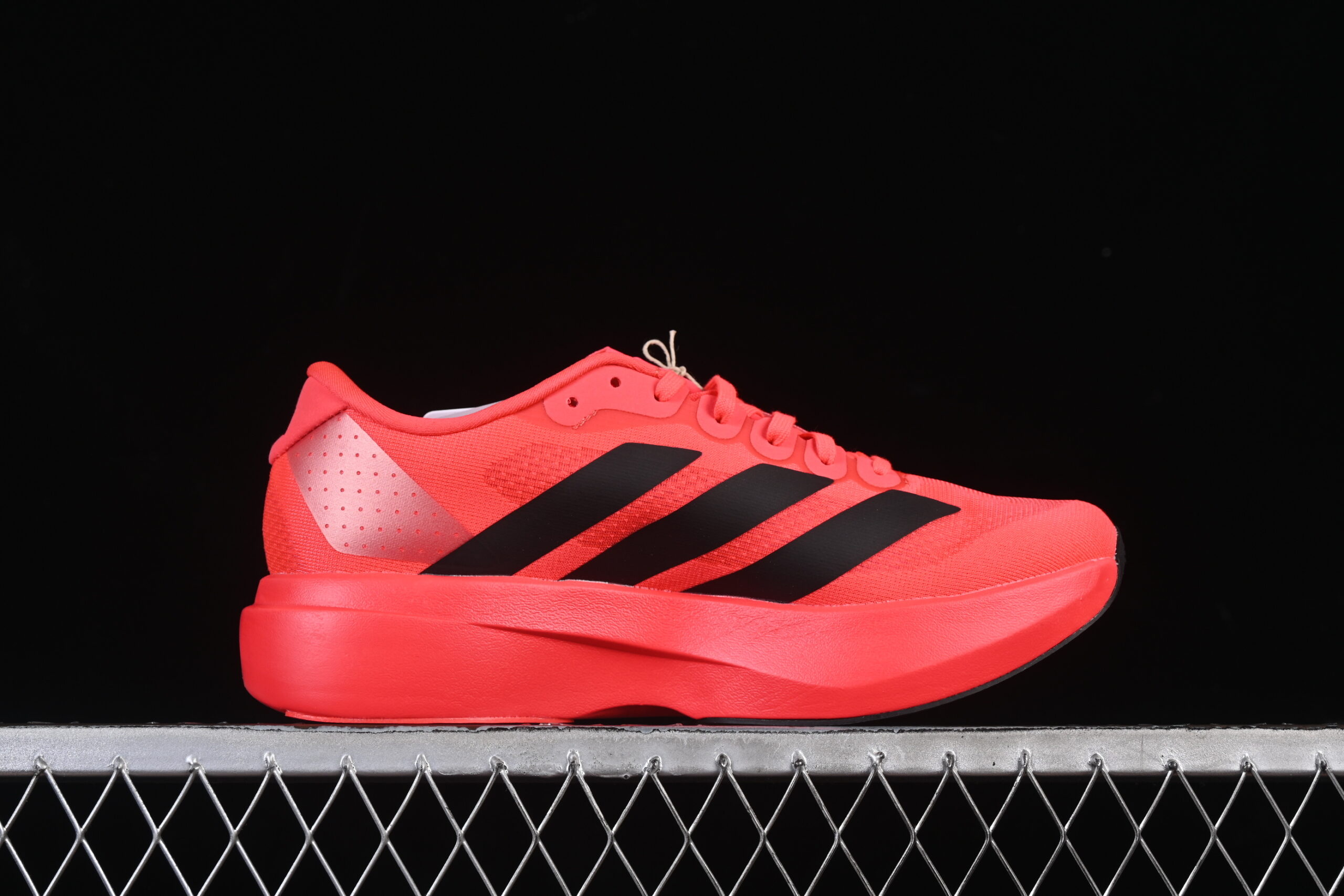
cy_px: 448
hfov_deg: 27.0
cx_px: 672
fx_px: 2800
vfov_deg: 18.2
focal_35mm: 75
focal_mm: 50
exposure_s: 1/80
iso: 160
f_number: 8
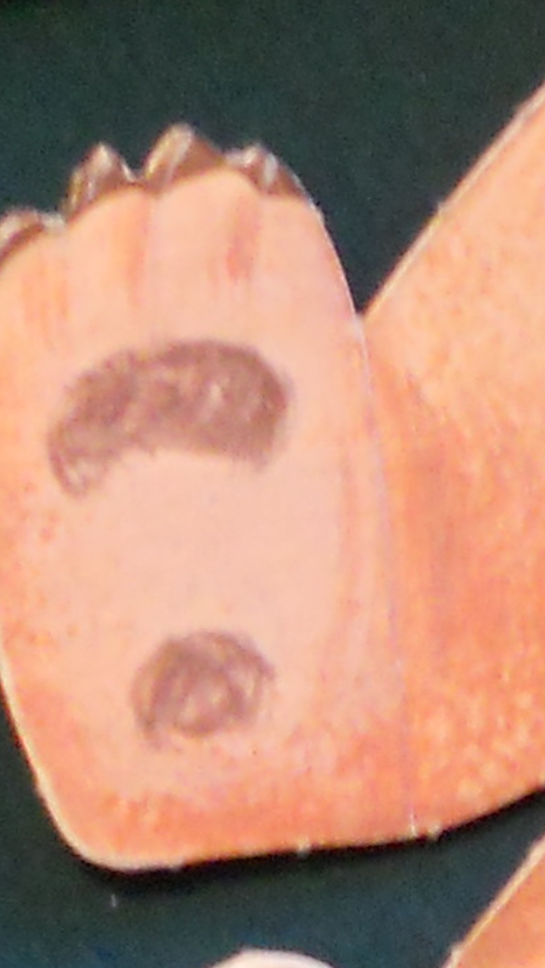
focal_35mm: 196
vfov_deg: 10.8
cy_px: 1150
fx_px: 5035
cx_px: 1486
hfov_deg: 5.9
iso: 400
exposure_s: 1/30
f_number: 3.5
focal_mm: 5.8
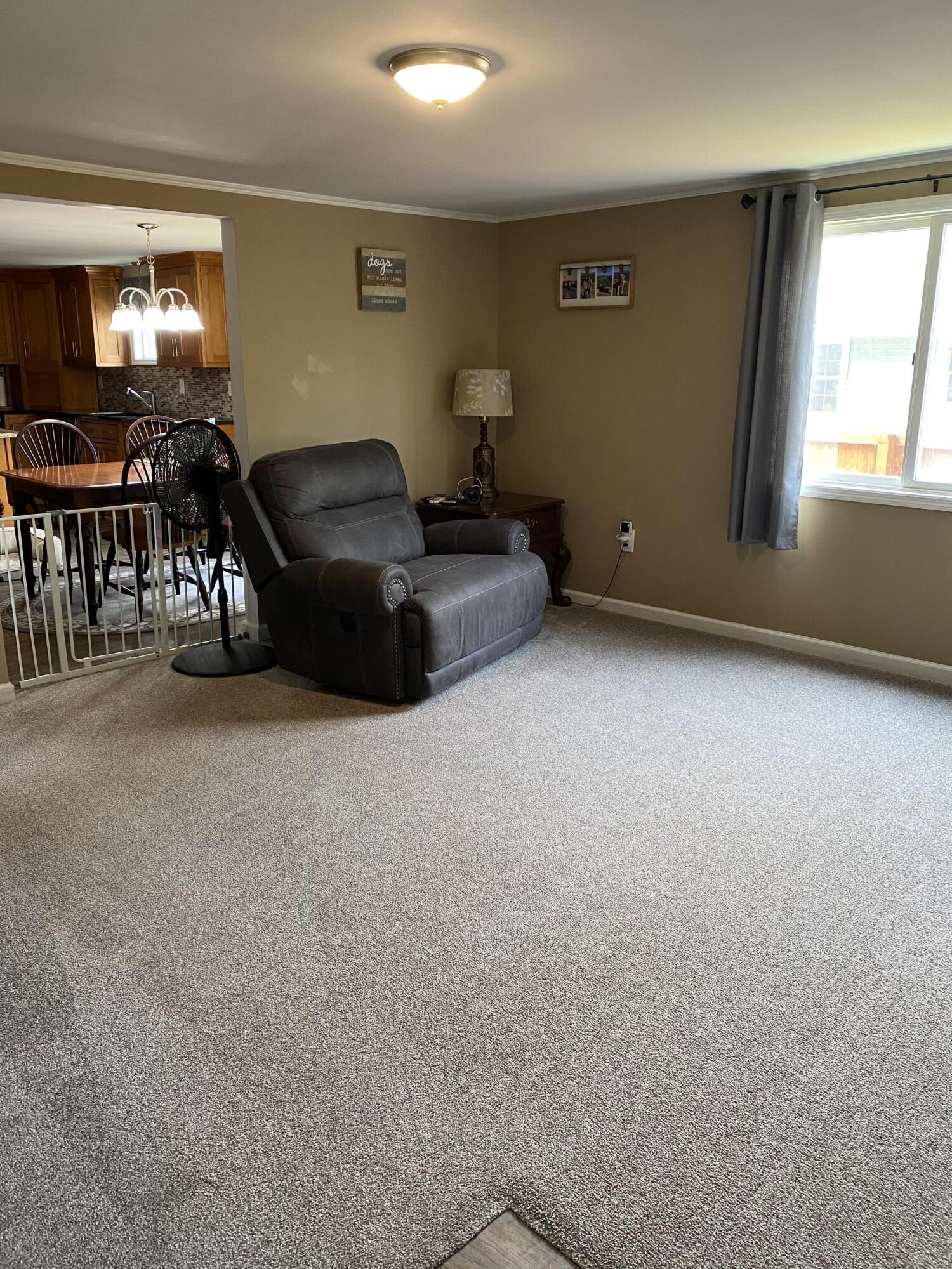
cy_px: 634
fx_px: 953
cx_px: 476
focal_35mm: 26
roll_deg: -1.1
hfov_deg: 53.1
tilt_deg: -14.1
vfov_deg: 67.3
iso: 100
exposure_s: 1/60
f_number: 1.8
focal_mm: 4.25
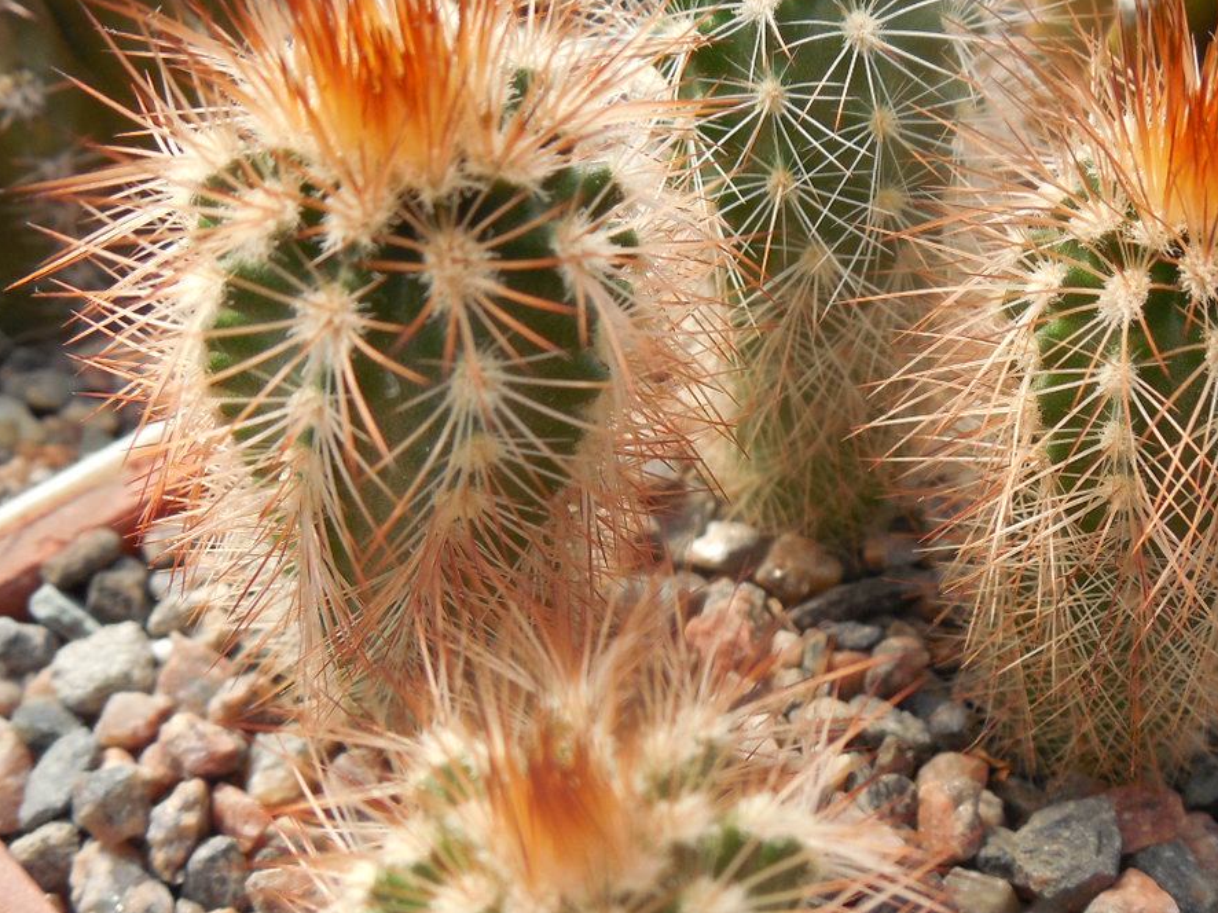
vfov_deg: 26.1
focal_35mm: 56
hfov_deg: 34.3
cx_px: 716
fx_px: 1970
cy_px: 506
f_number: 3.6
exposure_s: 1/320
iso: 125
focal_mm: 5.6
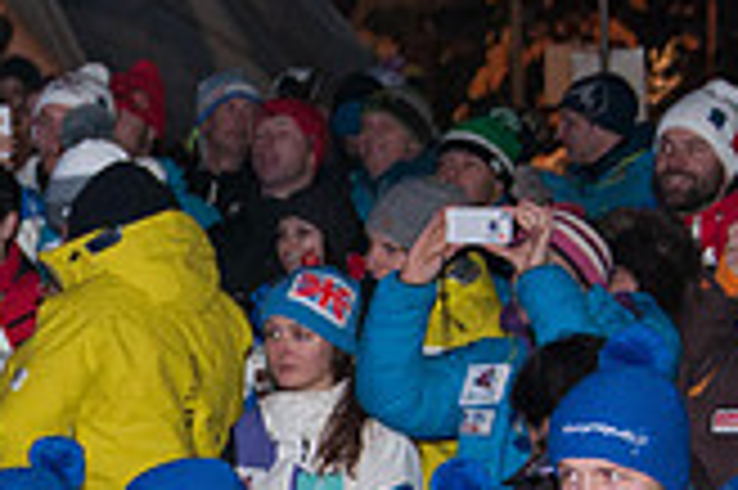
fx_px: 4342
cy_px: 429
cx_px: -122
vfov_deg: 6.5
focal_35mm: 212
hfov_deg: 9.6
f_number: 4.5
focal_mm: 40
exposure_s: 1/60
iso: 1000
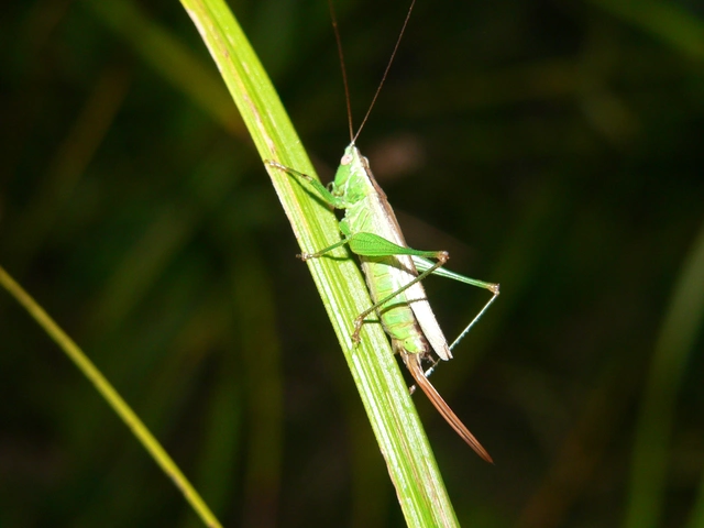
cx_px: 352
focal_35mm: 107
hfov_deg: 18.4
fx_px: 2176
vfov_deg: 13.8
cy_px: 264
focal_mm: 17.9
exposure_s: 1/60
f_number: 4
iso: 100
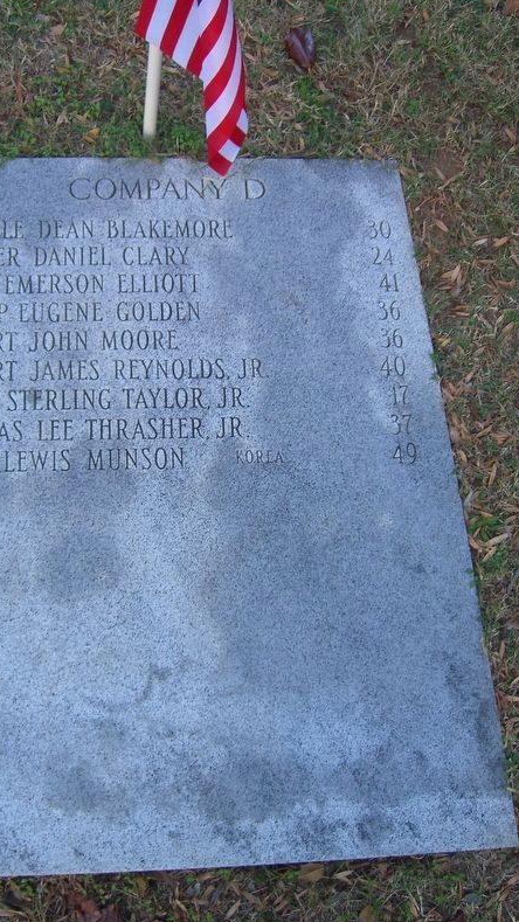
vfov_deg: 48.4
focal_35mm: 42
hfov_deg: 28.3
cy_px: 459
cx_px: 194
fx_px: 1027
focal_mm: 7.9
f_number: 2.8
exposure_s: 1/50
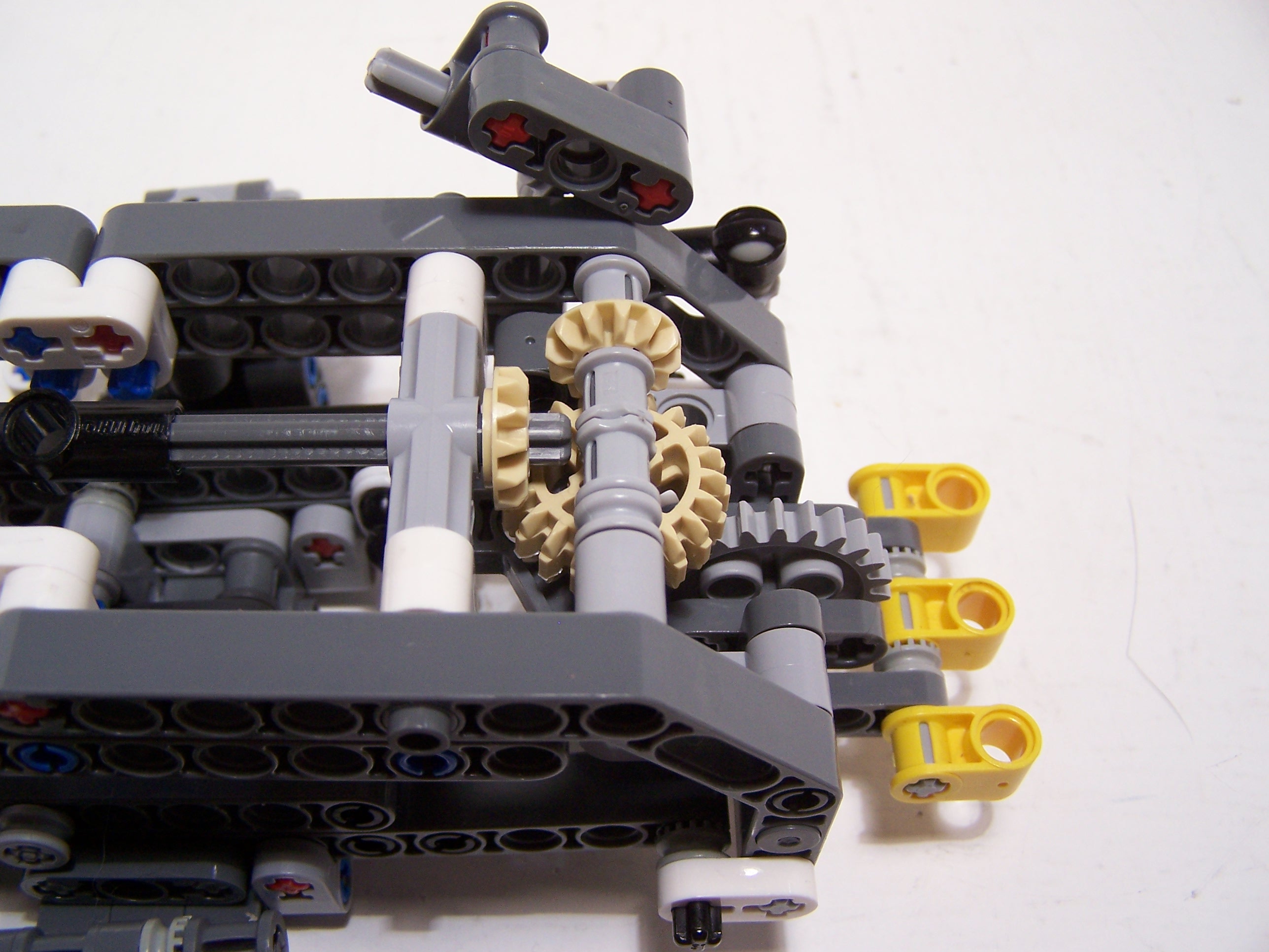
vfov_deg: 37.7
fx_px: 1393
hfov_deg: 49.0
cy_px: 476
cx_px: 634
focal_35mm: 38
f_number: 2.8
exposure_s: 1/30
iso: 140
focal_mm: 6.3
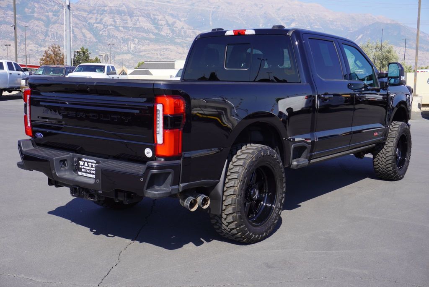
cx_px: 214
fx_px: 501
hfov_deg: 46.4
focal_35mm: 42
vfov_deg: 31.9
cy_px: 144
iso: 100
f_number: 10
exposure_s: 1/125
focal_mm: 28
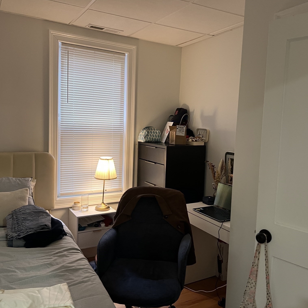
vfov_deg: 52.5
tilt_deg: -5.0
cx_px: 166
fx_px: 312
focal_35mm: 31
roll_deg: -1.7
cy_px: 154
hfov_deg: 52.5
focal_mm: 5.7
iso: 200
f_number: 1.5
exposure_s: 1/60
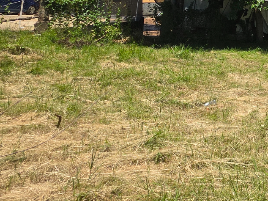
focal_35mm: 42
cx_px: 398
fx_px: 325
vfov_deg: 29.5
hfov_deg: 28.9
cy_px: -40
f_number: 1.9
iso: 40
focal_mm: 2.2
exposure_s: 1/2163
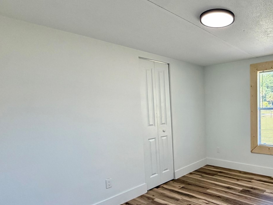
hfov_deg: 65.3
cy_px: 120
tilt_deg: -5.0
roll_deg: +1.8
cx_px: 218
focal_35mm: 24
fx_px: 189
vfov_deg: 56.5
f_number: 2.2
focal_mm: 2.22
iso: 200
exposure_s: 1/121
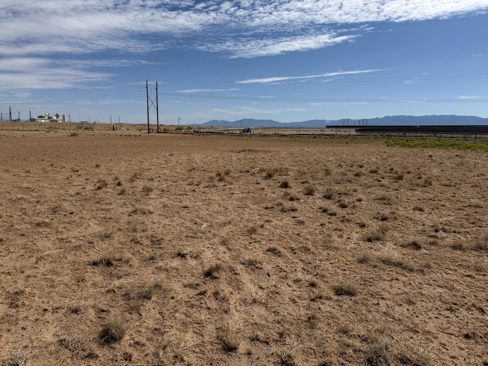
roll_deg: +0.1
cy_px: 183
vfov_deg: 56.8
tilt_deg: -9.3
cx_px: 244
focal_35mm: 24
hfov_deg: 71.6
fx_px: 338
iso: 80
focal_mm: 6.76
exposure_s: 1/10309
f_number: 1.78
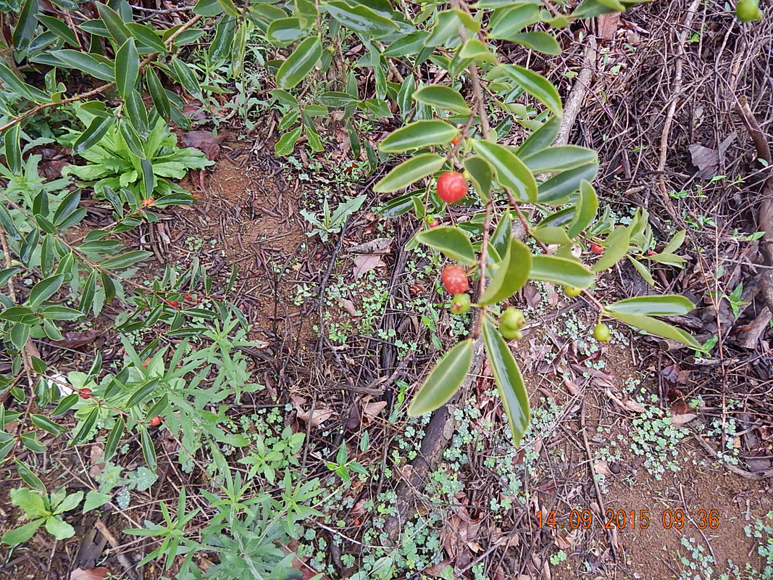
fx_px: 514
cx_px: 386
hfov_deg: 73.9
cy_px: 290
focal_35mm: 23
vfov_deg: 58.9
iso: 125
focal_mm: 4
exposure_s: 1/100
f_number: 3
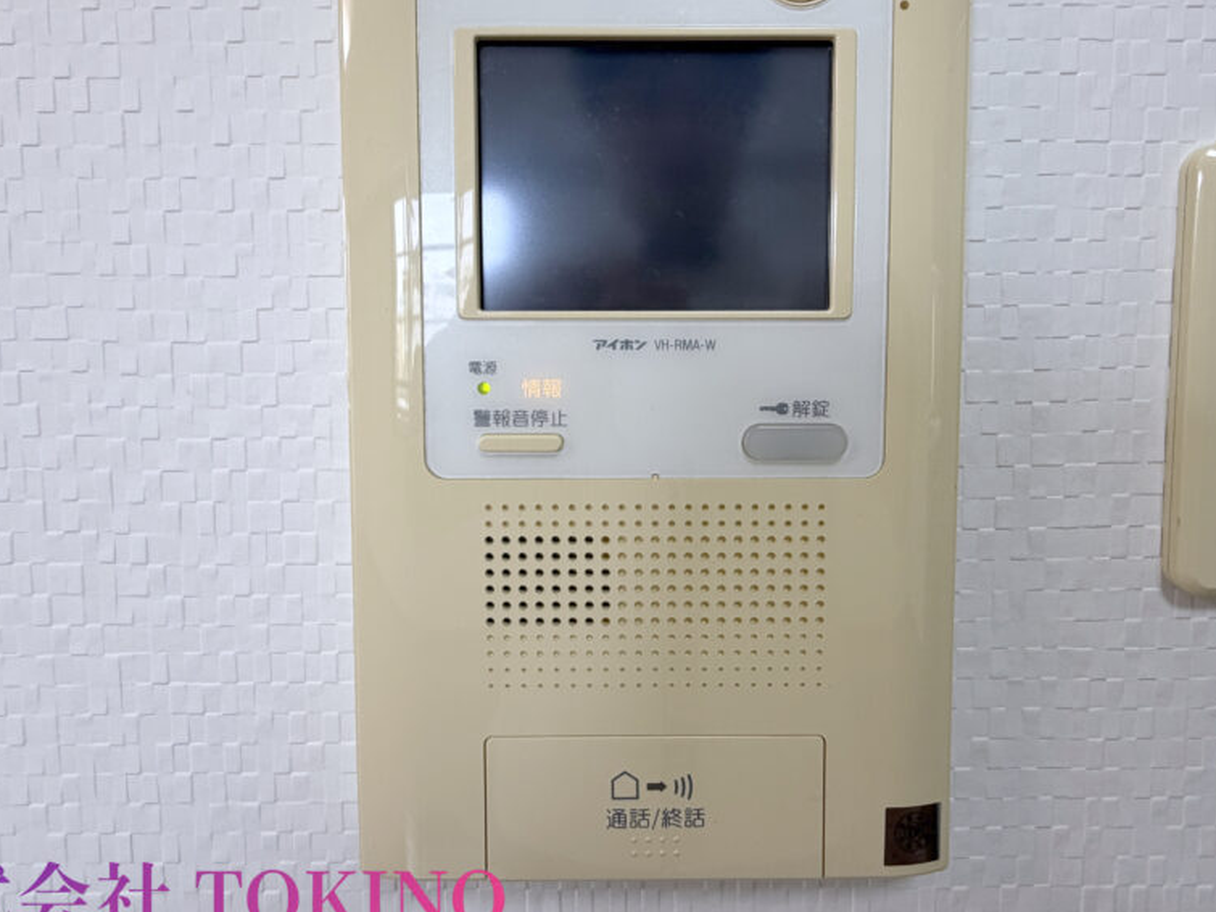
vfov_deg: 68.1
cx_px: 647
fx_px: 667
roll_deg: +0.7
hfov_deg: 84.6
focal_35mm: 19
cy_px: 372
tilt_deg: -2.3
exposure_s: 1/120
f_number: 2.2
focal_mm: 2.22
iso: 125
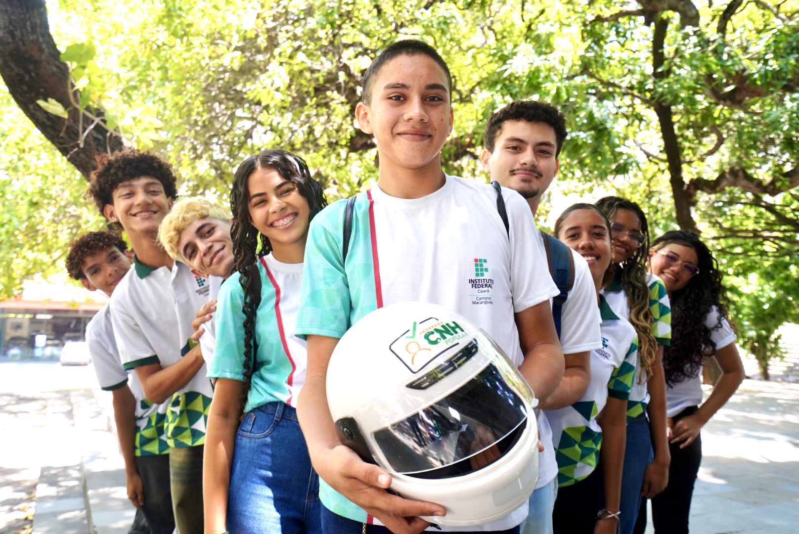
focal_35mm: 30
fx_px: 666
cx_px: 400
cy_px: 267
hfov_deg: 61.9
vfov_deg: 43.7
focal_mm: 30
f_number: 5
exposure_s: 1/160
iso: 500
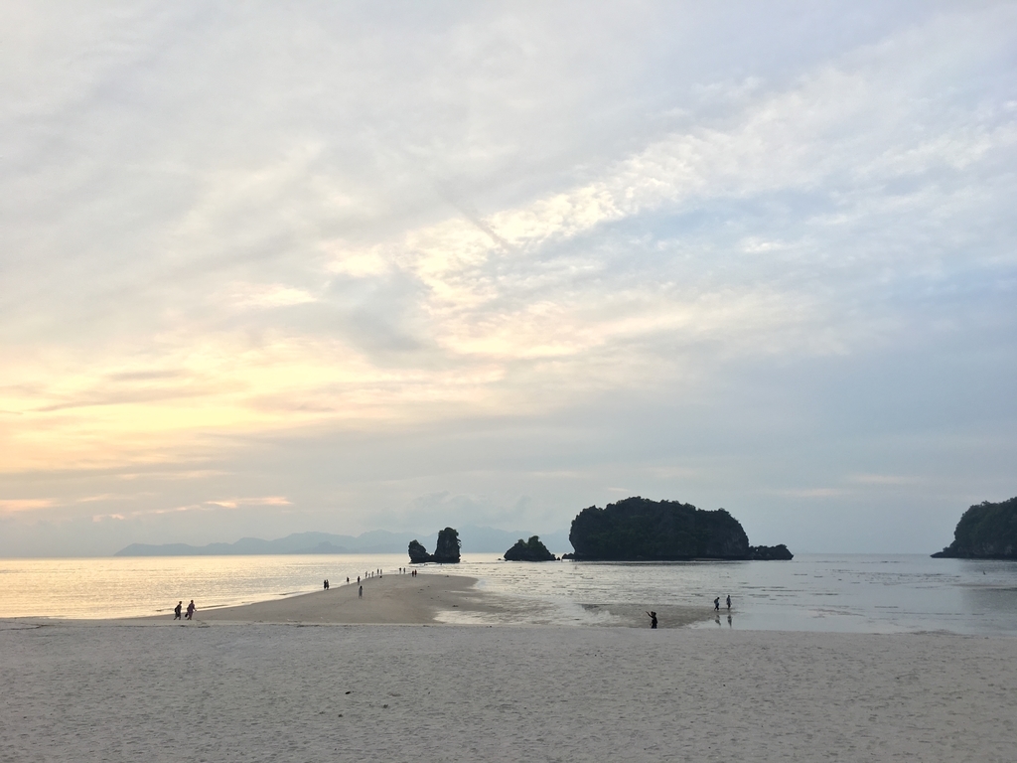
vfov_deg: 48.2
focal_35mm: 29
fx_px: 852
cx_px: 508
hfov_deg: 61.7
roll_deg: -0.5
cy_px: 382
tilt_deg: +11.7
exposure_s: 1/120
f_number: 2.2
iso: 25
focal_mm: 4.15
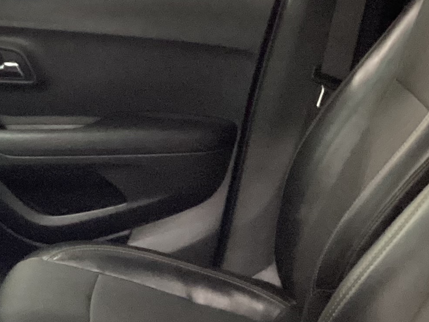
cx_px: 41
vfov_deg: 14.2
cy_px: 295
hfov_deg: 18.7
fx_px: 1277
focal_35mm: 103
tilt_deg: -23.6
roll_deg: +0.5
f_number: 2.4
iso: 640
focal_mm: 3.3
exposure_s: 1/24
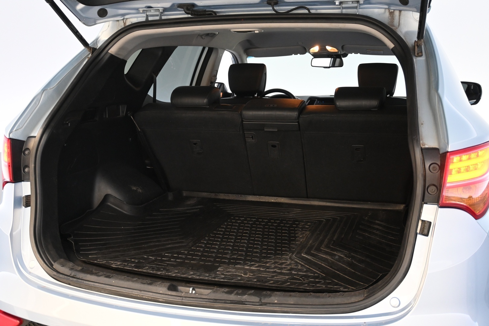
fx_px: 540
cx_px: 244
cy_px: 163
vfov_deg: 33.6
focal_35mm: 40
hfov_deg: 48.7
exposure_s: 1/40
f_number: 4.5
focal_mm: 26.5
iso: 1400
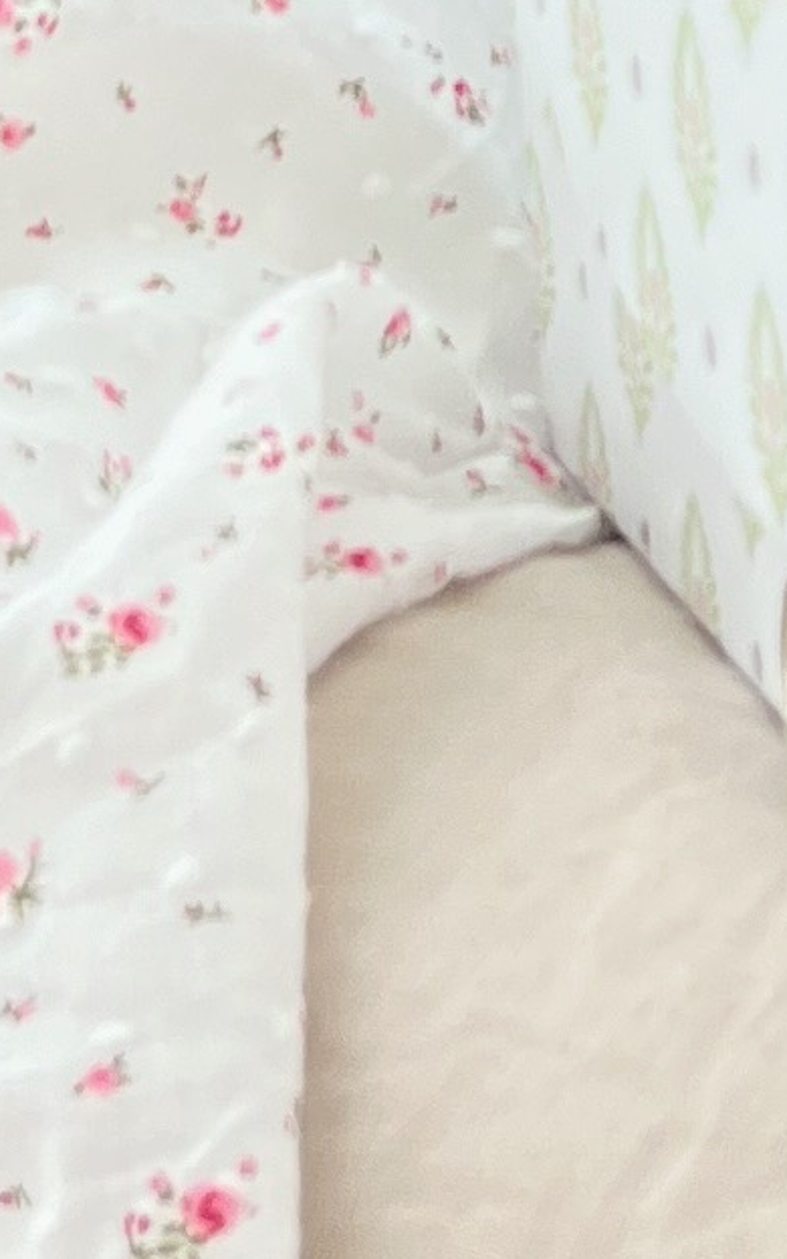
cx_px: 910
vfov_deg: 10.8
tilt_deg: +1.1
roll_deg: +0.4
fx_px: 6108
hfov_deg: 7.3
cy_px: -1251
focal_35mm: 178
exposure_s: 1/242
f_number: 1.5
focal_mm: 5.7
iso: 40
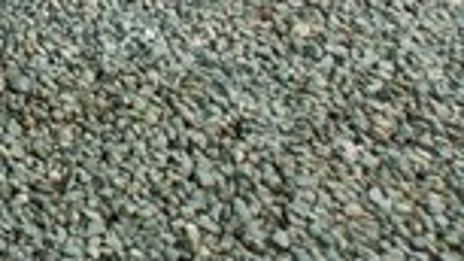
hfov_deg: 14.0
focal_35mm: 114
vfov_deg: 8.8
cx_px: -604
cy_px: -516
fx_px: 1402
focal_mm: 3.54
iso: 120
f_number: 2
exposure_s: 1/100
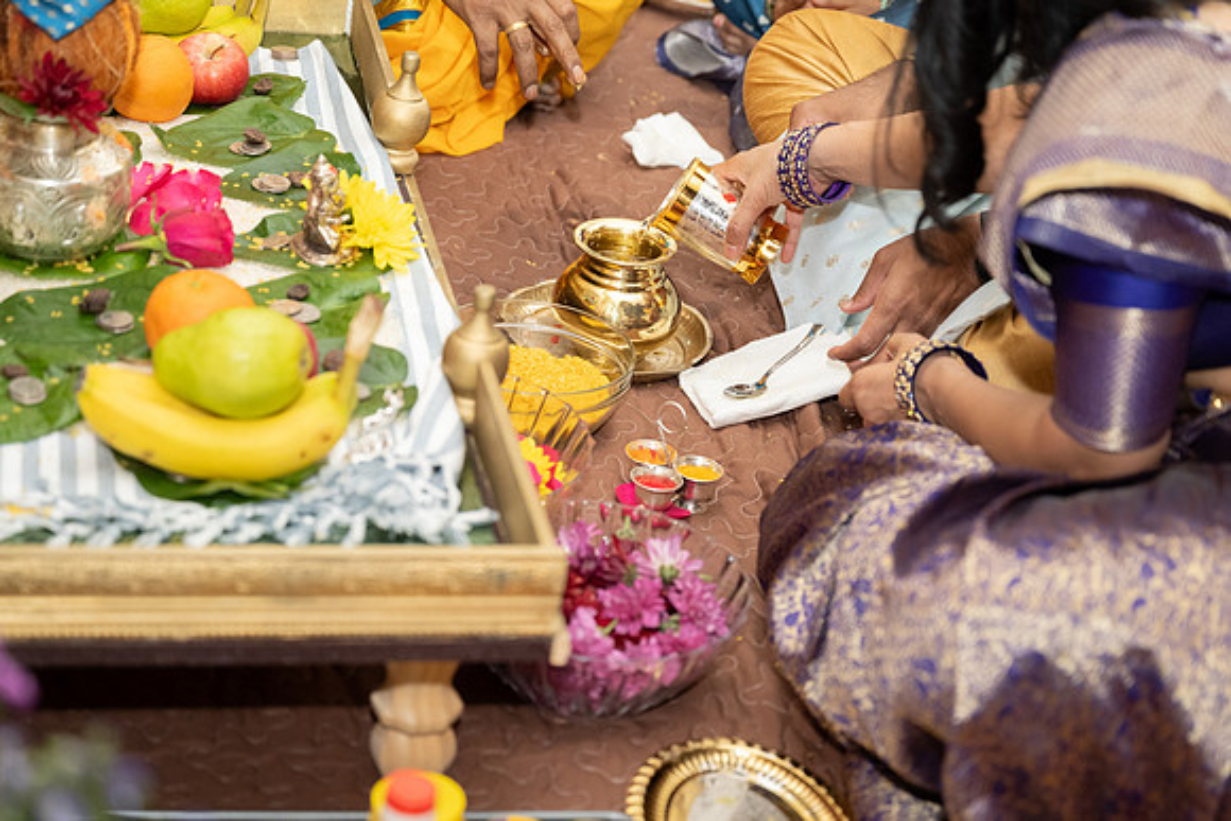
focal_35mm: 82
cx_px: 616
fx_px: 2810
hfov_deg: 24.7
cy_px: 410
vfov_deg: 16.6
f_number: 3.2
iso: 1000
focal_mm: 70
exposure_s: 1/160
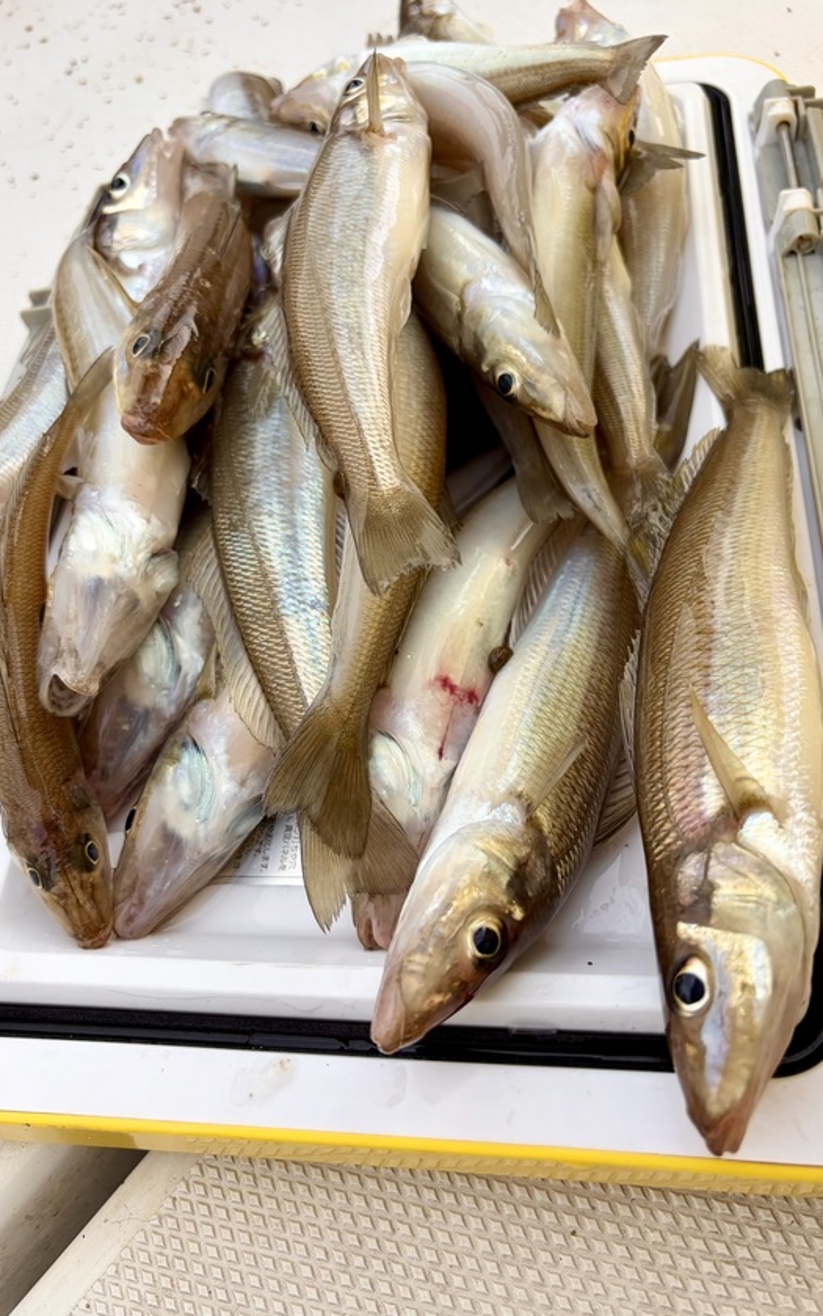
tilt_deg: -57.0
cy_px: 650
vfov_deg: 66.5
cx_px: 420
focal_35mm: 28
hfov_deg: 44.5
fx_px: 1005
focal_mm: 5.96
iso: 50
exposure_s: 1/1667
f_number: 1.6
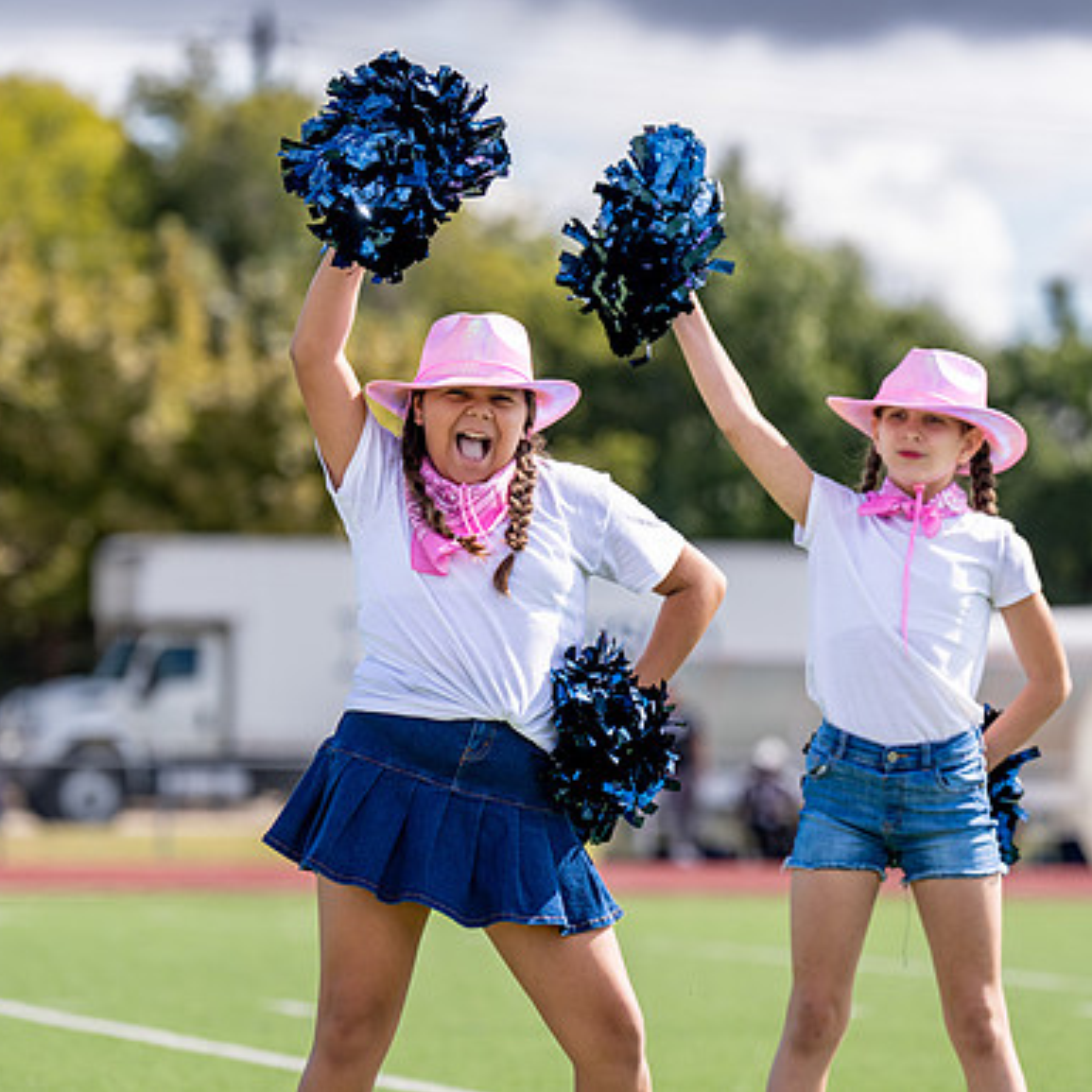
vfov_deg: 8.3
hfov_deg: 8.3
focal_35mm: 212
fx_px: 7566
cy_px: 605
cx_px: 550
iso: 250
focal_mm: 134
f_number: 2.8
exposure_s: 1/4000
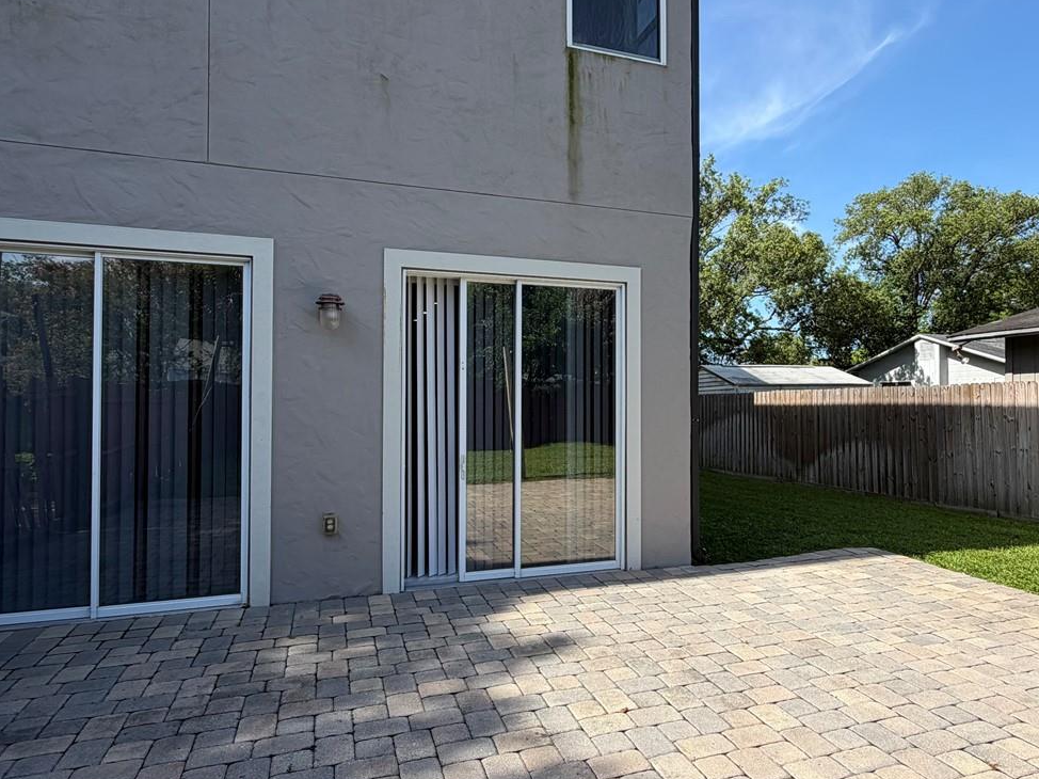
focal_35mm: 23
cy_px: 390
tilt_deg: +0.8
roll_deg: +0.2
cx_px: 595
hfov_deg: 73.5
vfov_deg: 58.9
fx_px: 690
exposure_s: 1/770
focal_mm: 2.22
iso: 32
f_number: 2.2
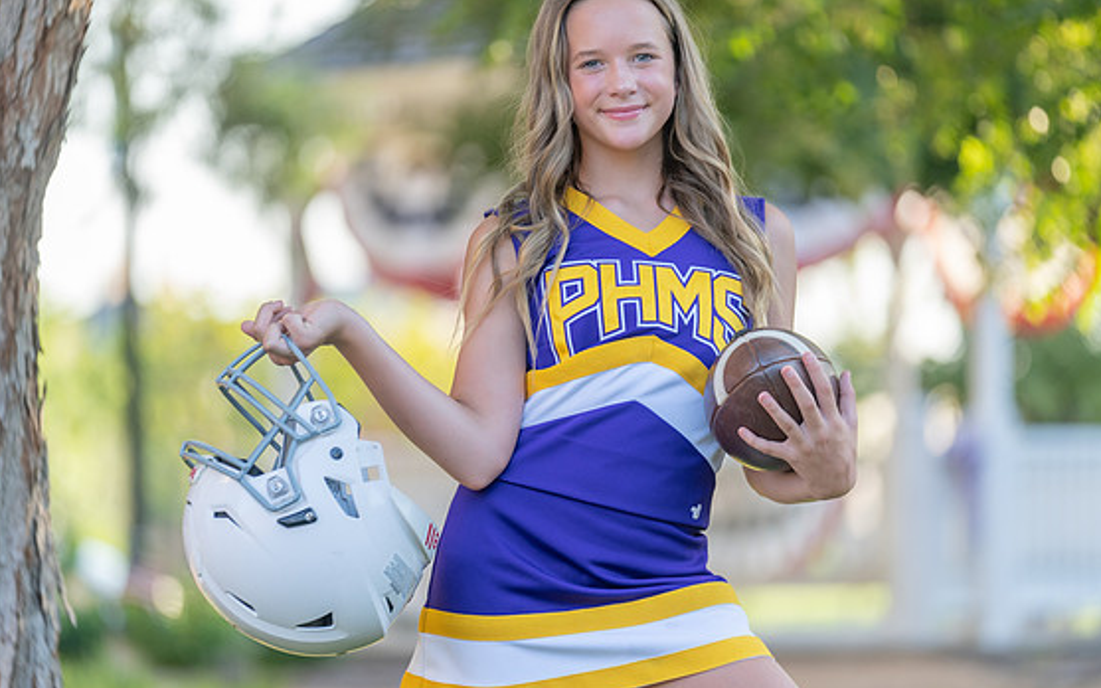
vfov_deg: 6.8
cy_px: 333
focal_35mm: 194
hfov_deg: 10.8
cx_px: 546
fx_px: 5821
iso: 200
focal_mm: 171
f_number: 2.8
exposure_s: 1/320
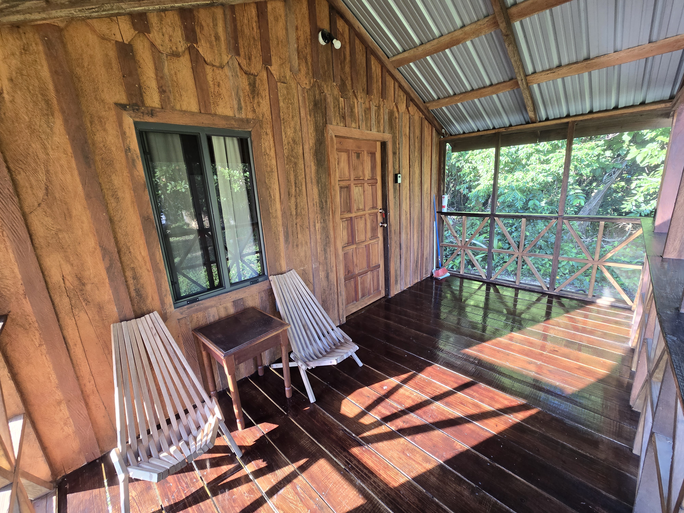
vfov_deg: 89.9
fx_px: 257
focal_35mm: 13
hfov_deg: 106.2
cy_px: 256
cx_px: 342
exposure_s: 1/60
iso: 125
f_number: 2.2
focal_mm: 2.2
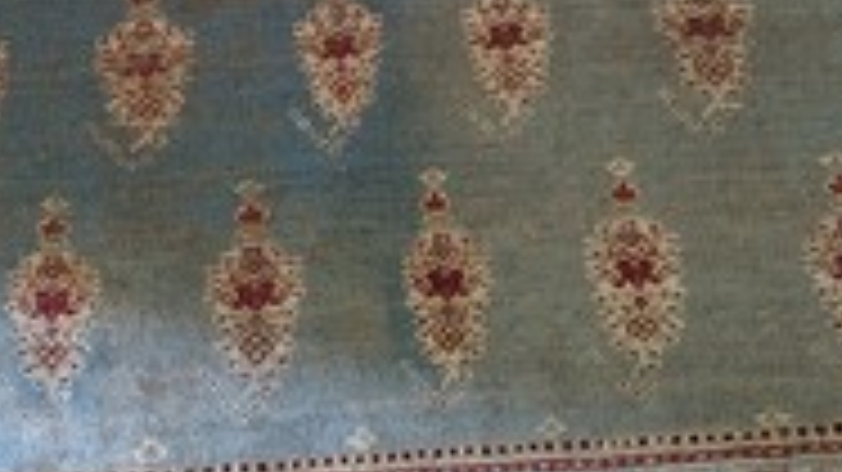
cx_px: 286
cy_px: -157
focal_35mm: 56
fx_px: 1250
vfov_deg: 19.6
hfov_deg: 36.9
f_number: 1.85
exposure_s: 1/43.2
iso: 1222
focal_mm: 6.81
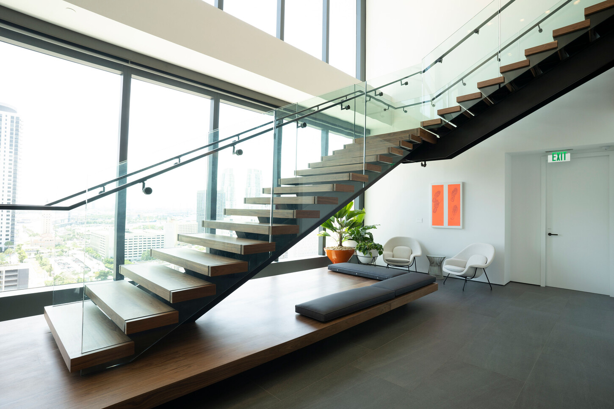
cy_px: 204
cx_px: 307
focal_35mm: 18
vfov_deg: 67.4
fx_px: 307
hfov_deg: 90.0
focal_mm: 18
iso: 250
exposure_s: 1/30
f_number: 9
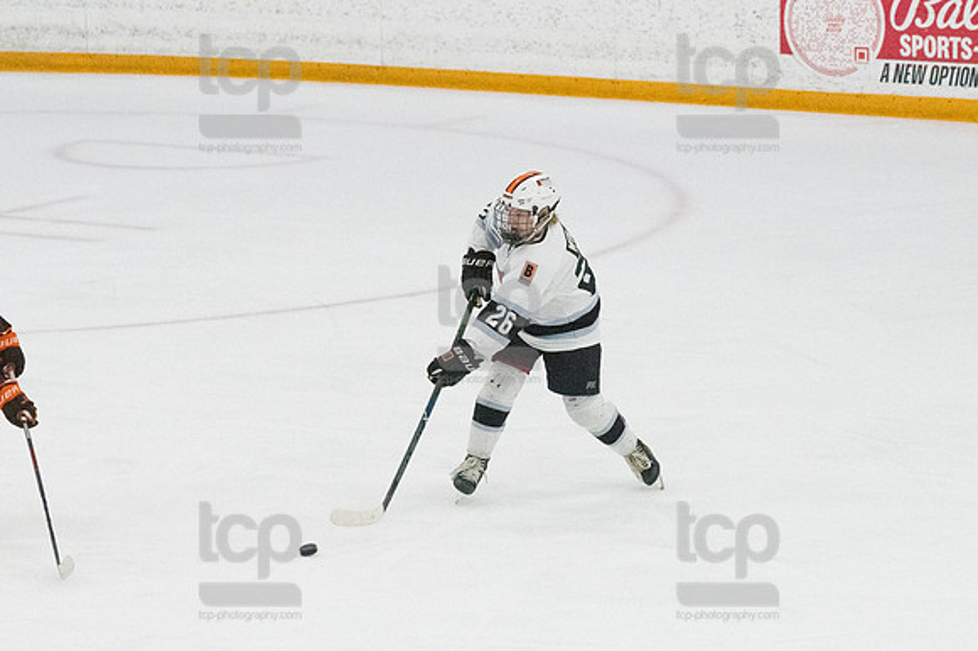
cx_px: 489
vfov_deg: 5.7
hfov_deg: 8.6
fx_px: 6516
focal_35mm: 240
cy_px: 326
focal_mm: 160
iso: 8000
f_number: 5
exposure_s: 1/1600
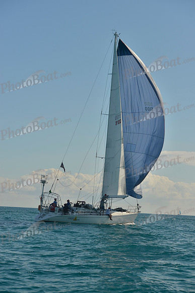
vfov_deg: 28.8
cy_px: 146
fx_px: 568
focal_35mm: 70
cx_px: 98
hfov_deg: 19.5
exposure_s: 1/800
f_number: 8
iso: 200
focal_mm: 70
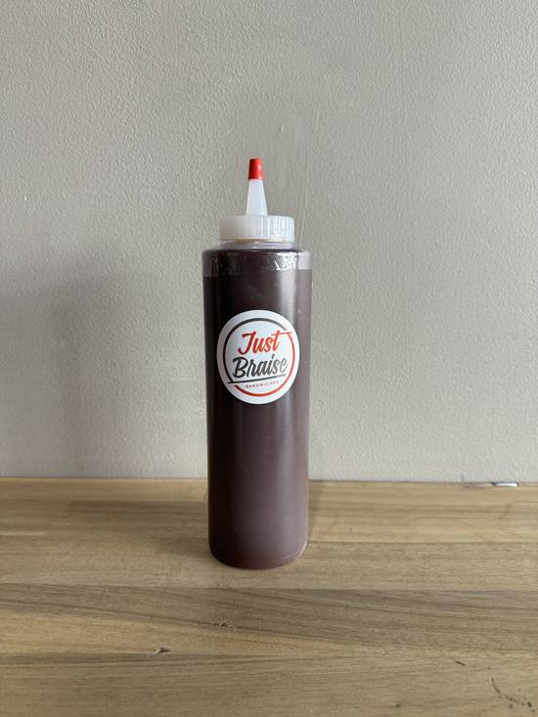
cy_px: 358
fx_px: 497
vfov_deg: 71.6
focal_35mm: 24
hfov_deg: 56.8
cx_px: 269
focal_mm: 6.76
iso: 200
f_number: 1.78
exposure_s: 1/62
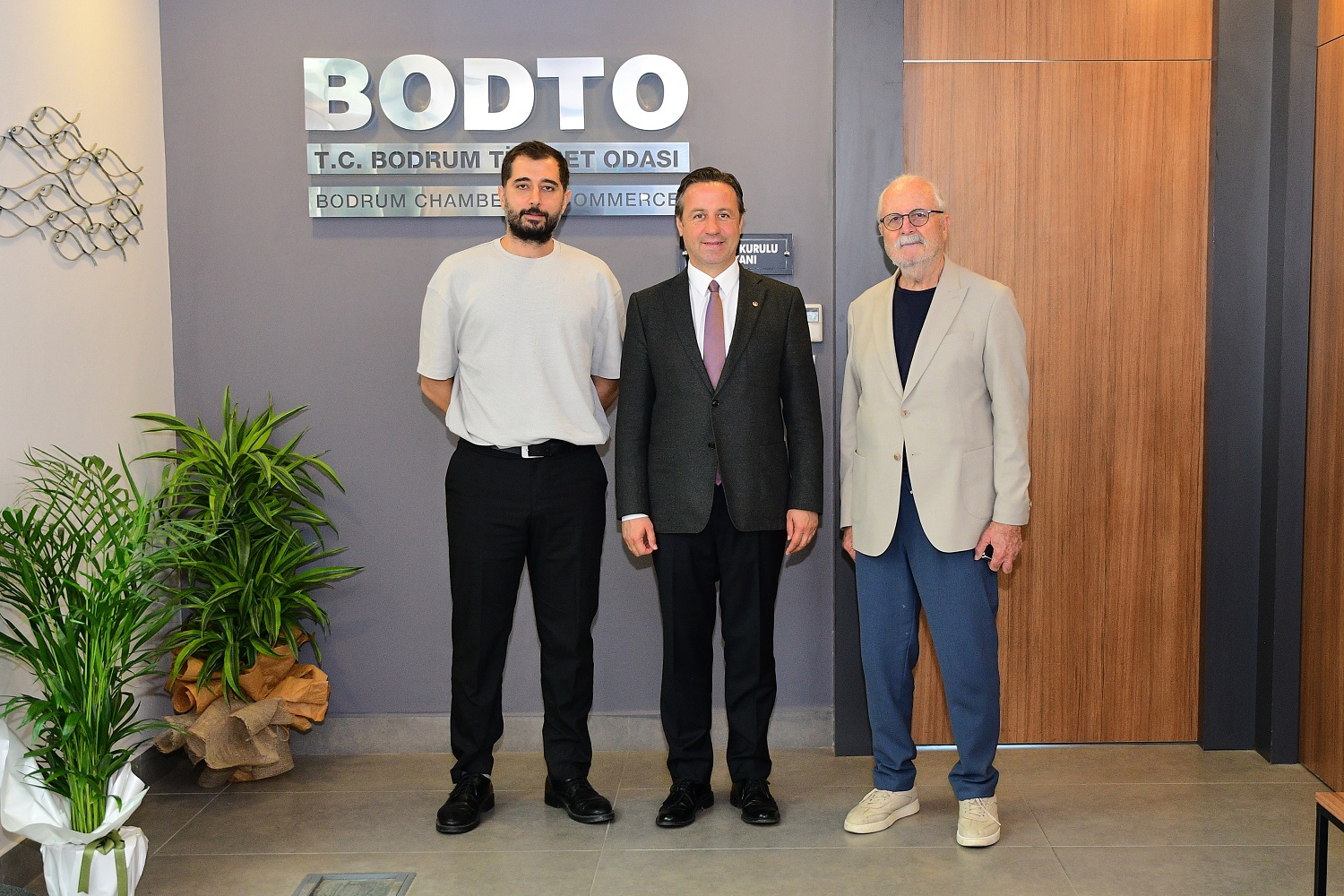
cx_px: 672
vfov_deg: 36.9
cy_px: 448
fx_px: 1344
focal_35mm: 36
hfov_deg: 53.1
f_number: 3
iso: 800
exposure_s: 1/125
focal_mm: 24
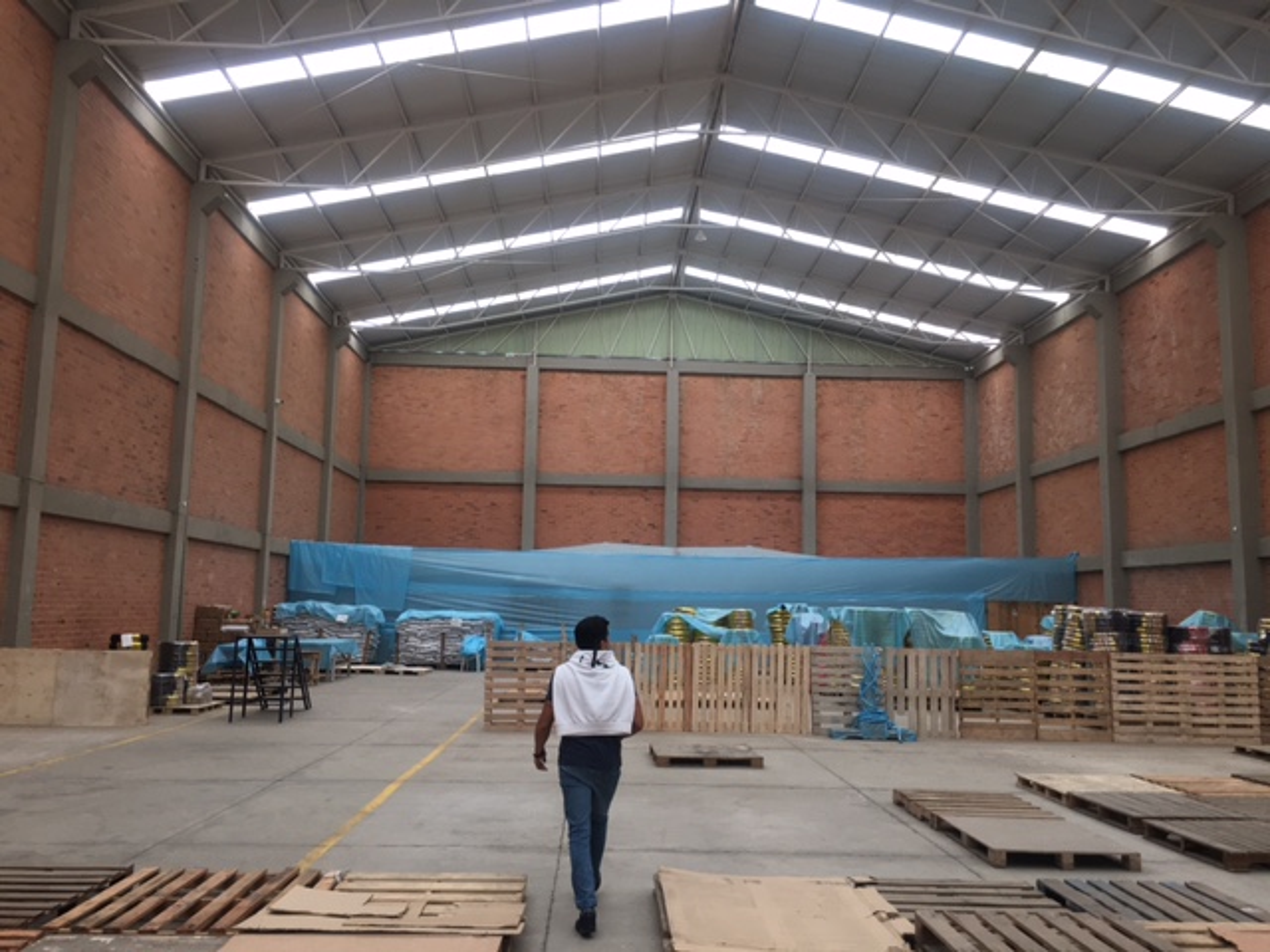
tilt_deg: +10.2
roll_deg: -0.4
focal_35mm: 29
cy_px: 476
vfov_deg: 48.2
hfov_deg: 61.7
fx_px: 1064
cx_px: 635
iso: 40
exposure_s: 1/120
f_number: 2.2
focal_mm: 4.15
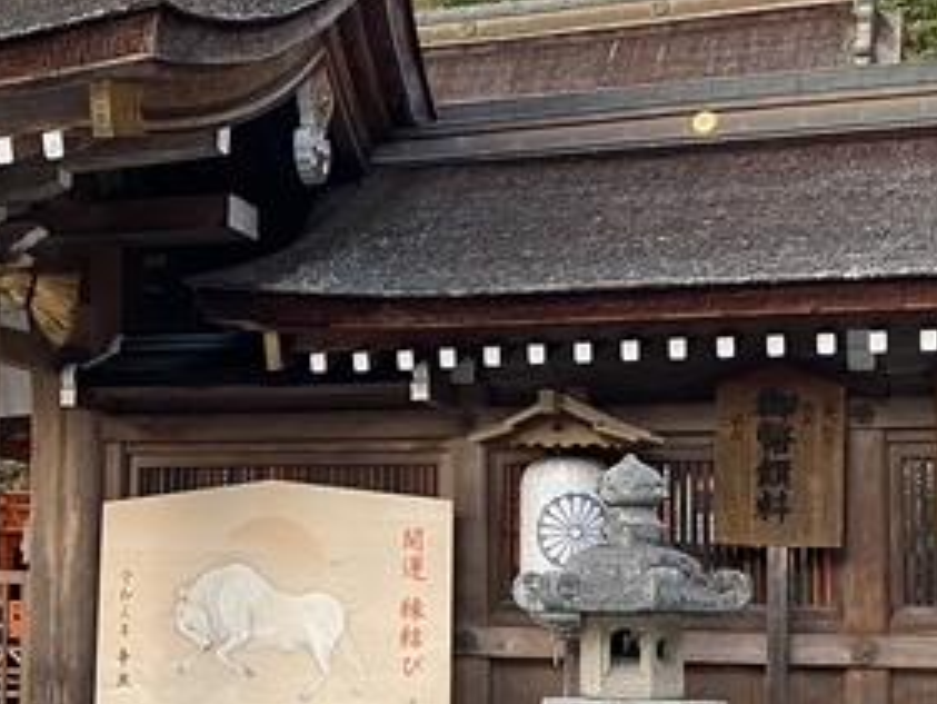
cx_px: 170
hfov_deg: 25.8
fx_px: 2004
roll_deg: -1.2
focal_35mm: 74
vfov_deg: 19.8
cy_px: 480
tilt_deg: +4.3
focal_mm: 4.25
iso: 125
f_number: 1.8
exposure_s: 1/67
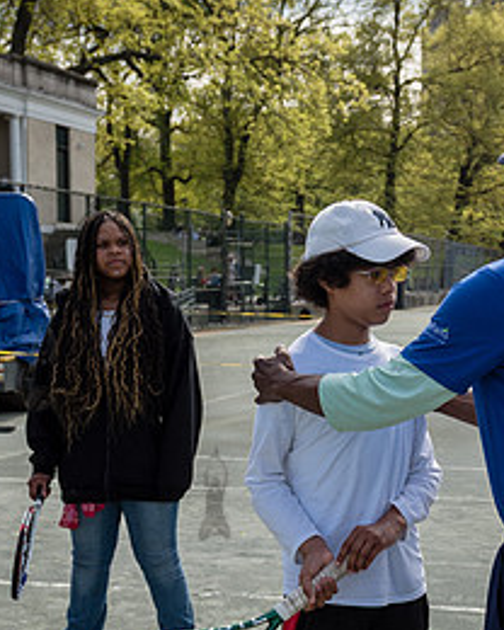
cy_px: 434
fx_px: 1287
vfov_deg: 27.3
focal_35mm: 69
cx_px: 367
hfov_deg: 22.0
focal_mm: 24
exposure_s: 1/400
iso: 100
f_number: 4.5
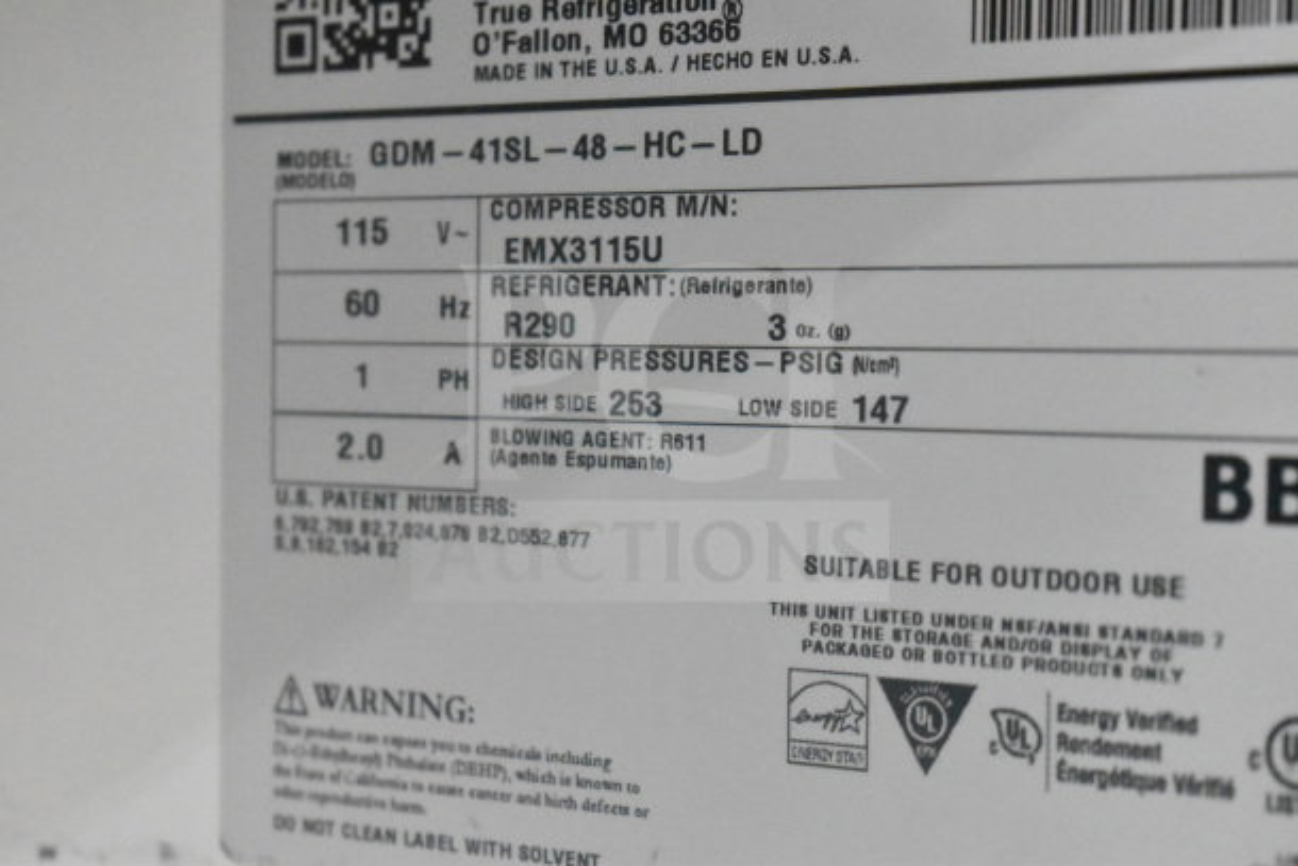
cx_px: 649
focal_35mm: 82
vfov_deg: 16.6
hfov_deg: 24.6
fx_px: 2975
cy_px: 433
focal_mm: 55
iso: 18000
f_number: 5.6
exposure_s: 1/100
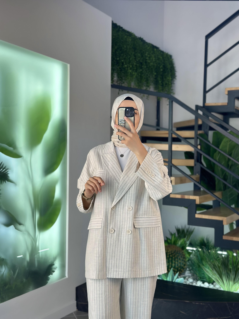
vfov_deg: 39.7
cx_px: 120
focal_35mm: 48
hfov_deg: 30.3
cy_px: 160
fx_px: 442
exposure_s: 1/331
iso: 80
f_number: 1.78
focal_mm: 6.86
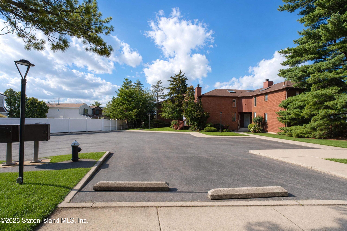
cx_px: 174
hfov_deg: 100.4
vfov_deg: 77.3
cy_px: 116
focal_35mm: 15
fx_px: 145
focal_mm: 10
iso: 320
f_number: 13
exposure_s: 1/160
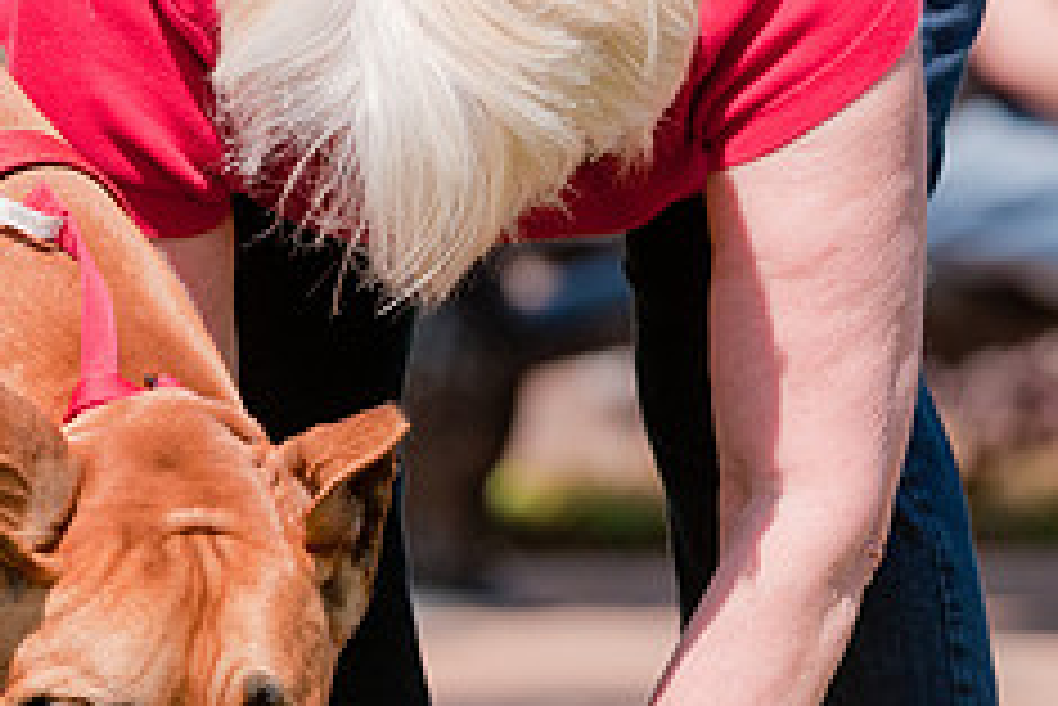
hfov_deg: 4.1
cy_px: 785
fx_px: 14651
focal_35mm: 498
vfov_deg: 2.8
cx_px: 945
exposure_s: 1/1250
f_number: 5
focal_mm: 135
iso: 200
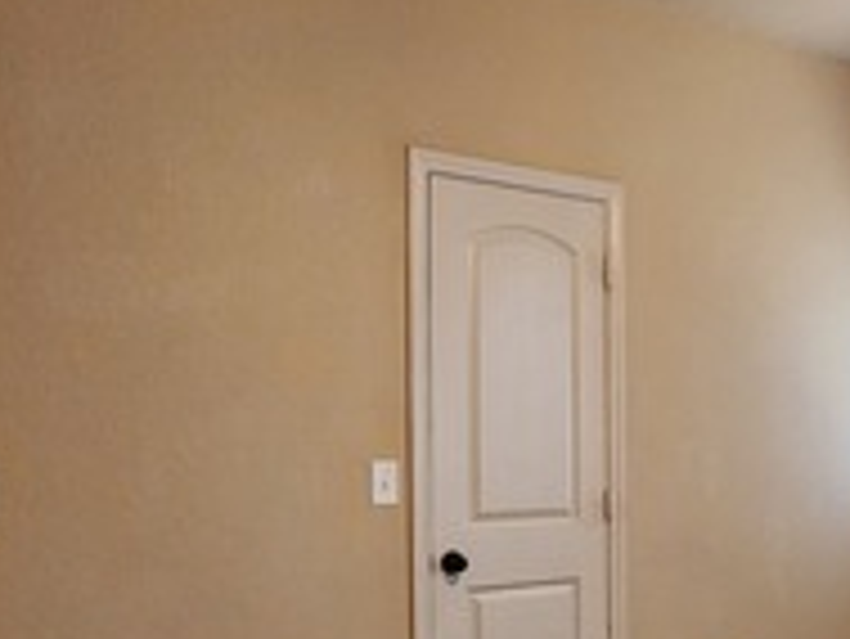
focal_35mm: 44
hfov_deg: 39.8
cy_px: 482
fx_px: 1081
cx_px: 765
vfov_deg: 32.3
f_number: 2.2
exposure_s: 1/60
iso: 320
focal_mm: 2.2
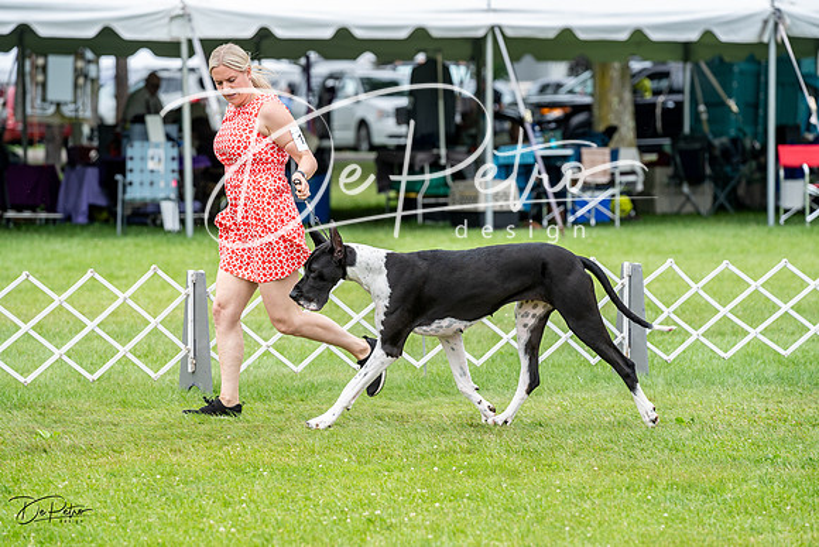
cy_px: 274
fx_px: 4005
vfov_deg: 7.8
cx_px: 410
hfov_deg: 11.7
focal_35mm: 176
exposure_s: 1/1000
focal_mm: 176
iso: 400
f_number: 4.5
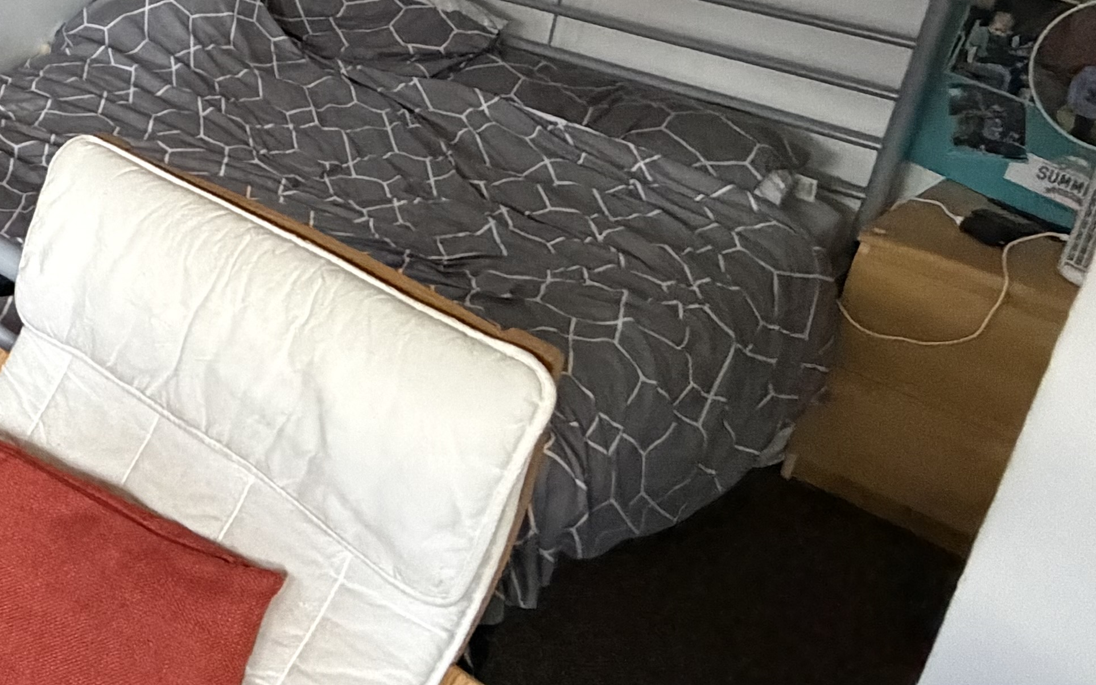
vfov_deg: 27.3
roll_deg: -0.5
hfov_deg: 32.5
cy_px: -19
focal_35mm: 44
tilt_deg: -17.0
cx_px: -365
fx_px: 1314
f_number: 2.2
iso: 800
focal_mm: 2.22
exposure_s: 1/57
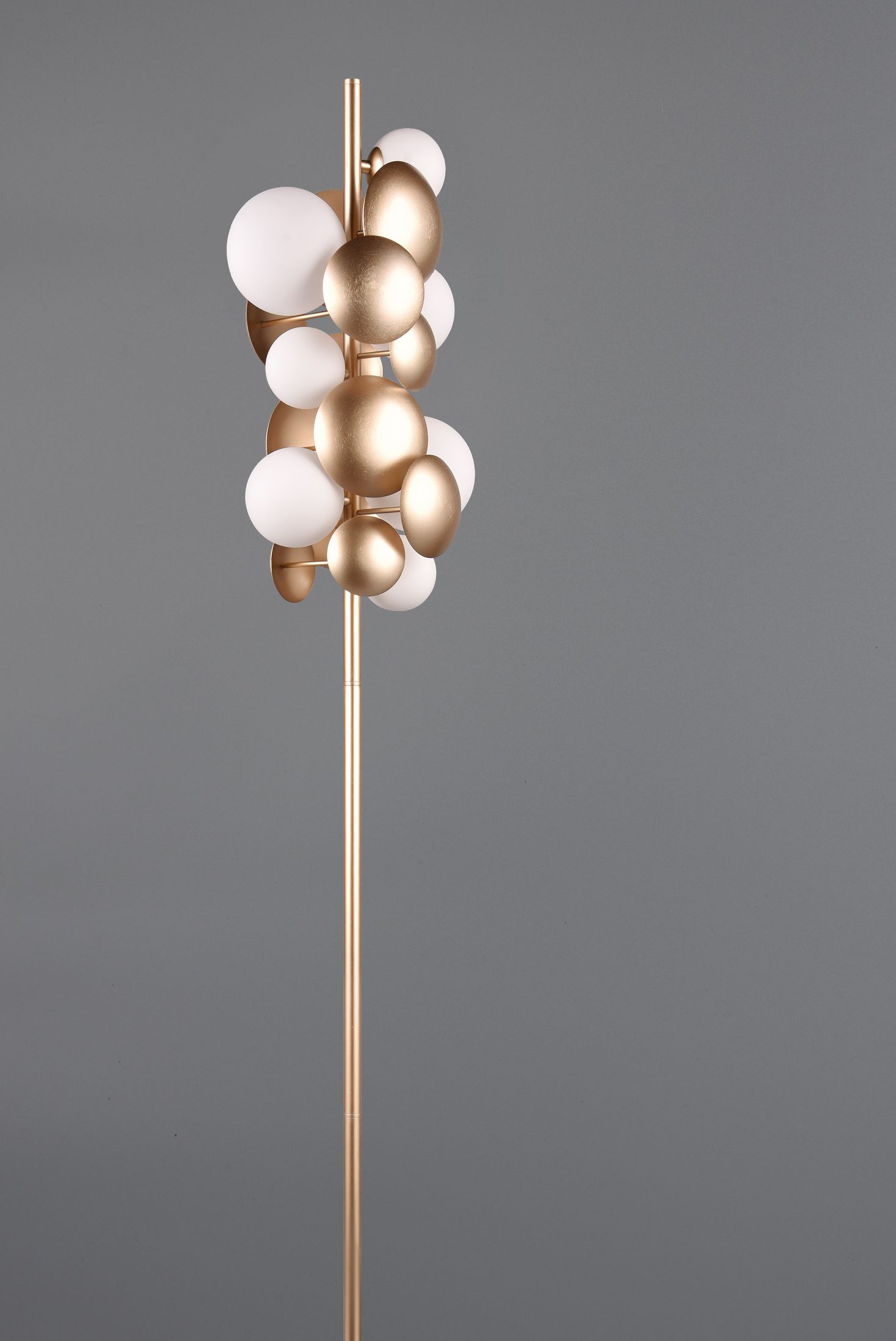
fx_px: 2348
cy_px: 847
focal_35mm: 63
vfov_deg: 31.7
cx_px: 353
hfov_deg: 21.6
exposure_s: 1/8
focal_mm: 46
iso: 100
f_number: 16
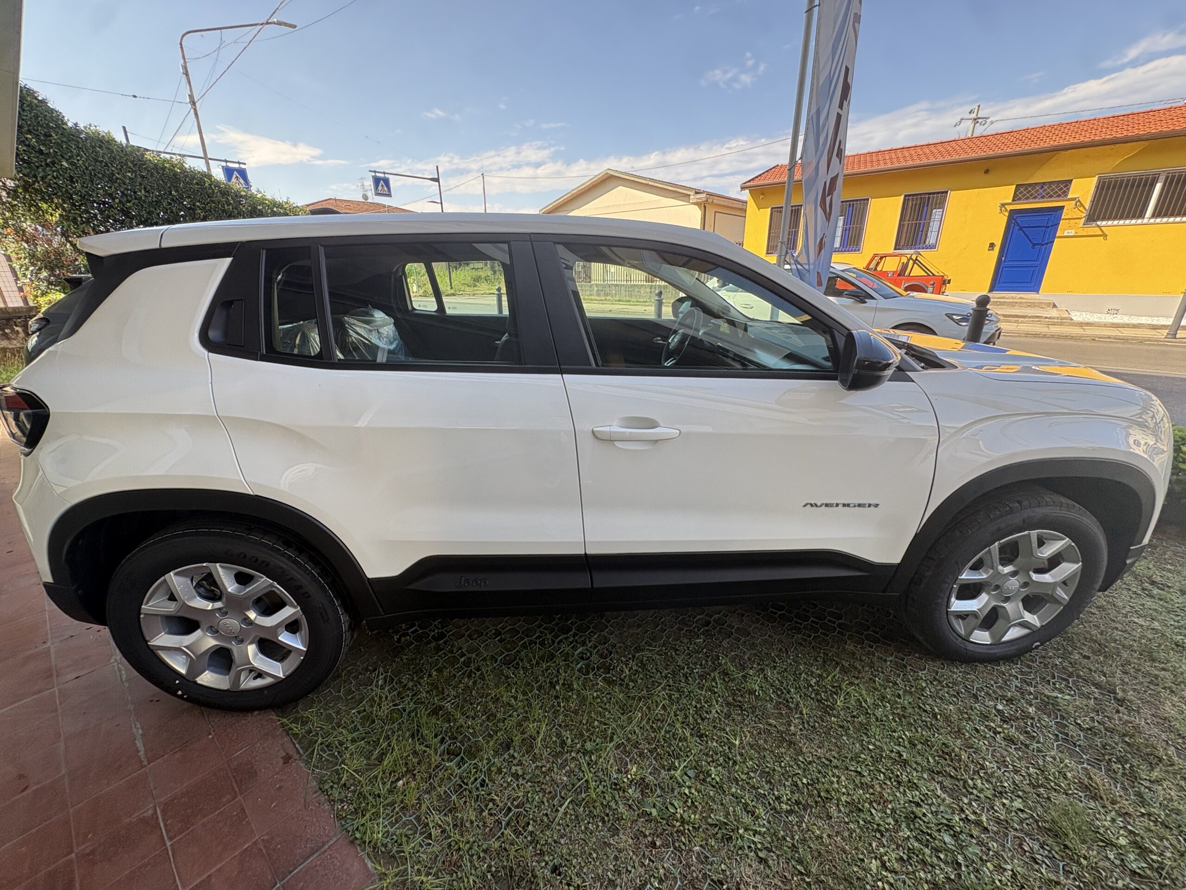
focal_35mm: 14
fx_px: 480
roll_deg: +0.3
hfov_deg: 102.1
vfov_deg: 85.7
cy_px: 445
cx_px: 593
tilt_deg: -20.6
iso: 40
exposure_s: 1/192
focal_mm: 2.22
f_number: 2.2
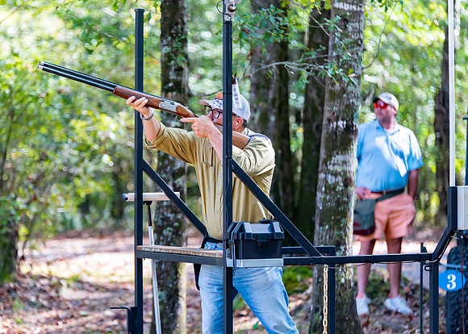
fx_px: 2104
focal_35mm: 158
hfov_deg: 12.7
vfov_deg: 9.1
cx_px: 212
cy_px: 166
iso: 400
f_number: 2.8
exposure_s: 1/500
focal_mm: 145
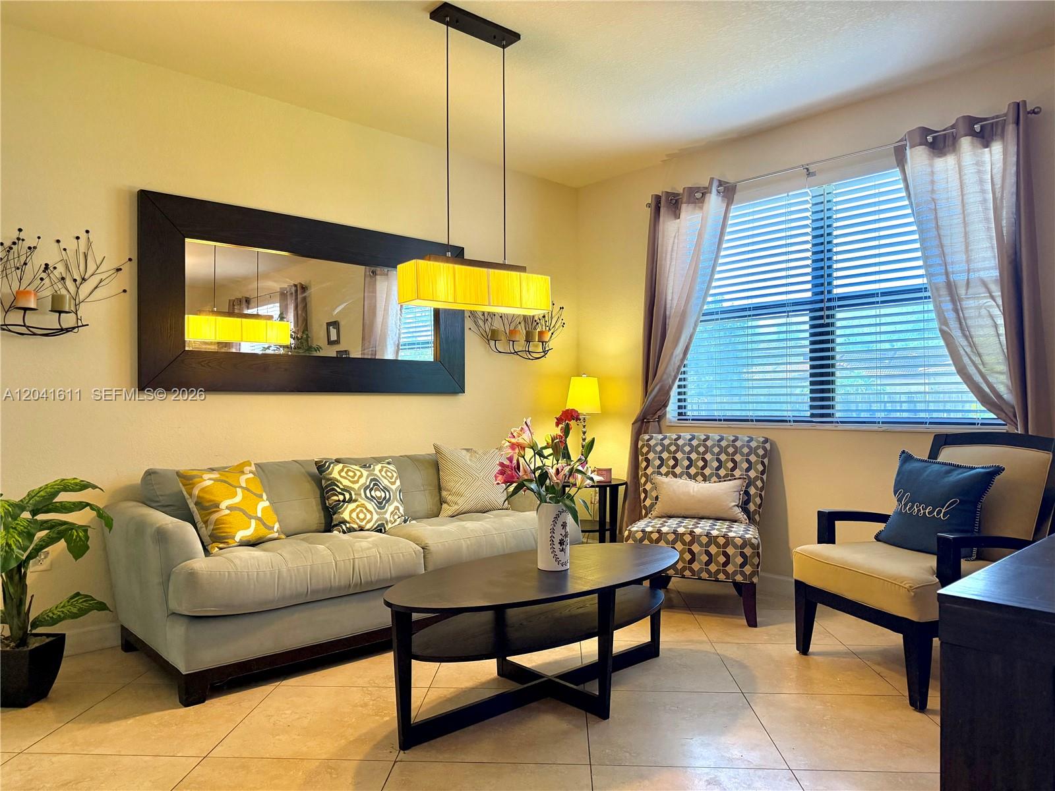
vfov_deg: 56.8
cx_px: 528
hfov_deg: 71.6
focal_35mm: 24
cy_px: 396
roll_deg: +0.3
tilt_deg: -0.2
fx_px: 731
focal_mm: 6.76
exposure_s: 1/120
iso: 320
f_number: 1.78
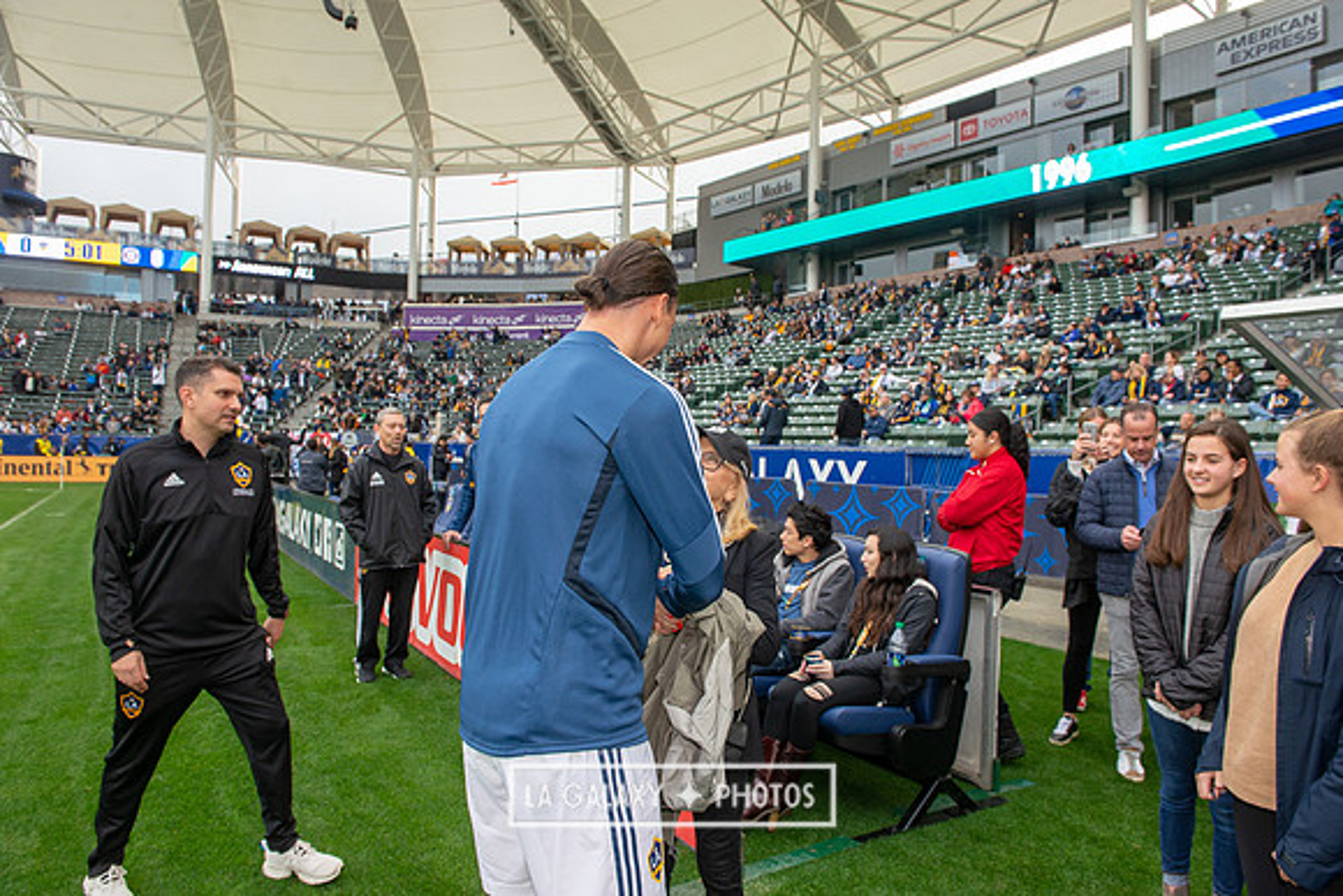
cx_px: 672
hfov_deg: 73.7
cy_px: 448
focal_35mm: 24
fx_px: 896
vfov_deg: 53.2
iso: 500
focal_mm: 24
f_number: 7.1
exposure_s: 1/200
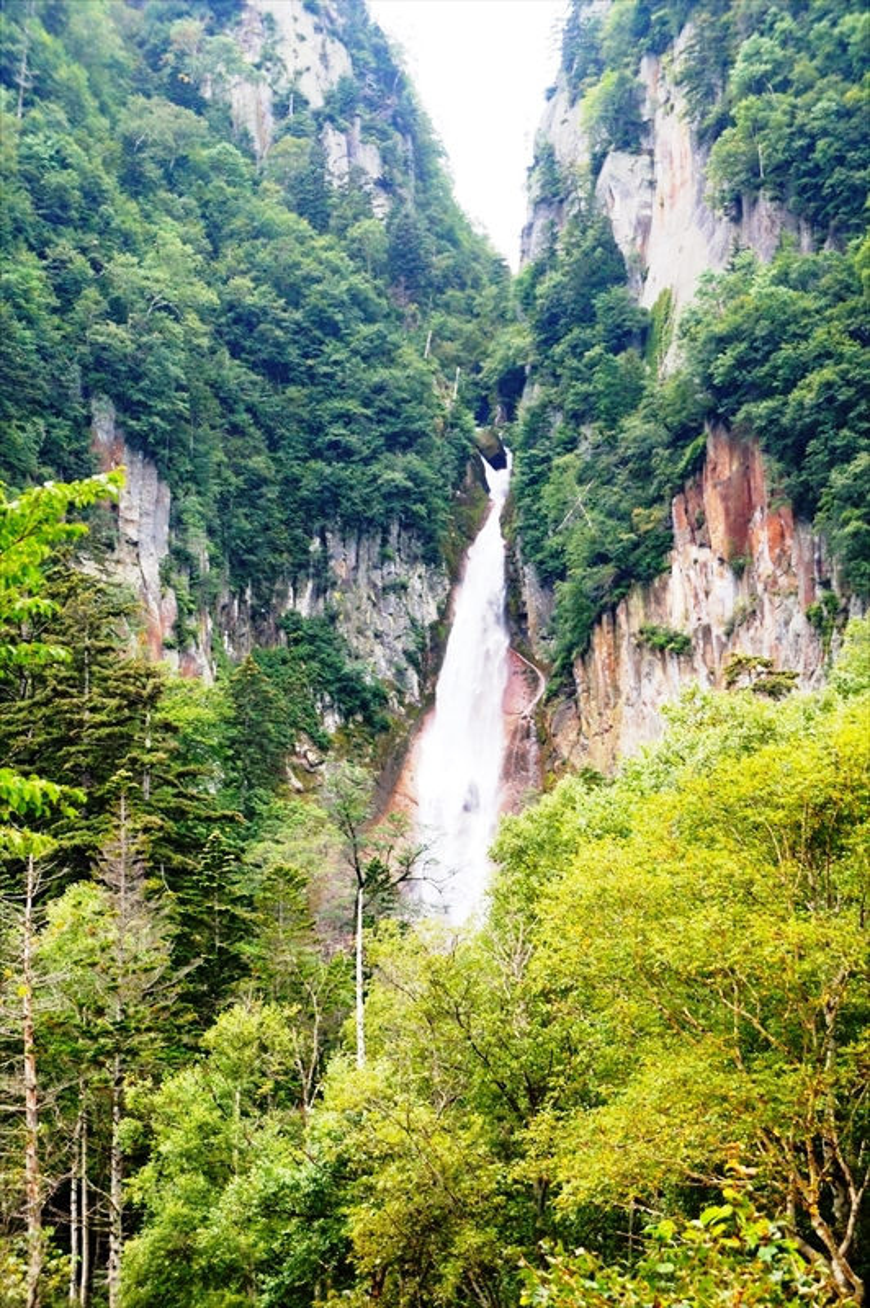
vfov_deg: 24.6
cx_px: 435
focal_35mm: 82
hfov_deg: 16.5
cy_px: 654
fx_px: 2996
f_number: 5.6
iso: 1600
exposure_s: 1/60
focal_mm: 55
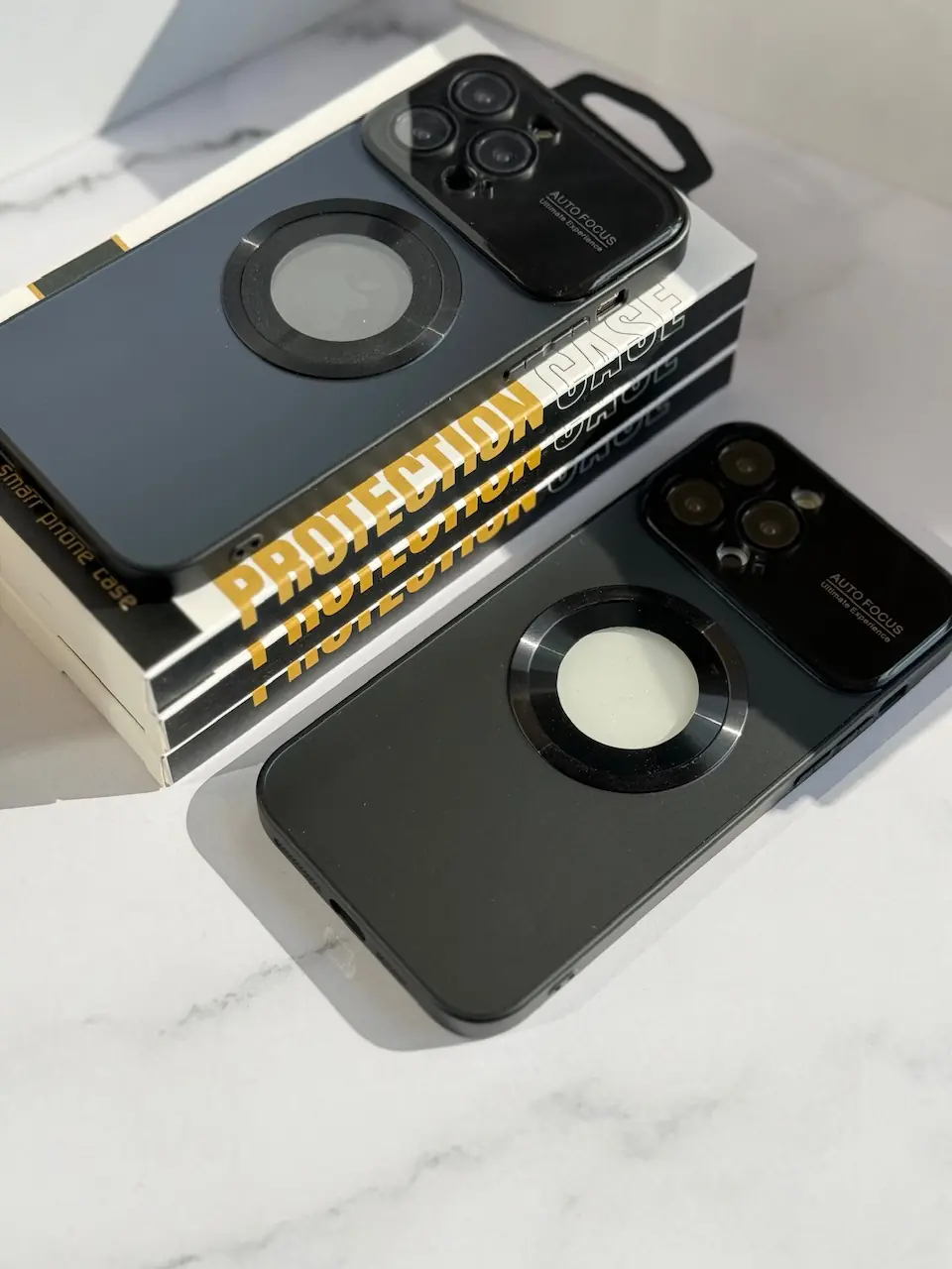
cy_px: 634
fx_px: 1760
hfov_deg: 30.3
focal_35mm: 48
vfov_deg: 39.7
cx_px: 476
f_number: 1.78
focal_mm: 6.86
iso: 64
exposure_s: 1/2513
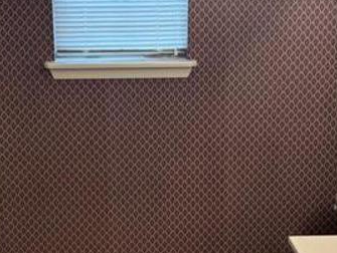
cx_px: 139
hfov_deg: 31.1
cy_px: 102
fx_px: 604
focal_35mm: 62
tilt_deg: -12.3
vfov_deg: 23.7
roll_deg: +1.0
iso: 80
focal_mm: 5.96
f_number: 1.6
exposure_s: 1/60
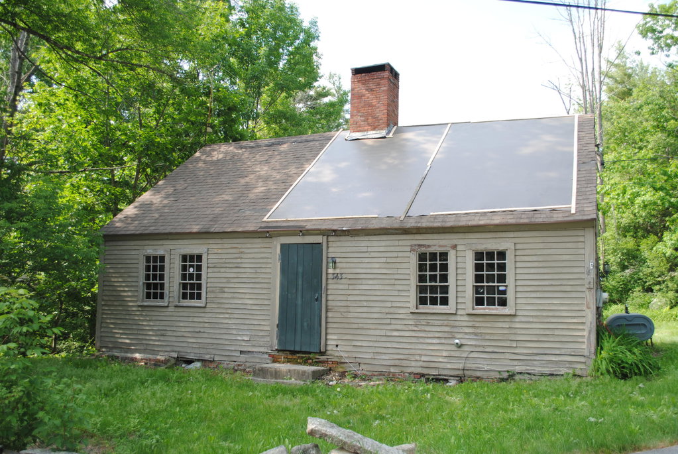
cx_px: 339
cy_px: 227
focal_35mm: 33
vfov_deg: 40.1
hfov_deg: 57.2
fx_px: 622
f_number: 4.5
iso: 100
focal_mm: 22
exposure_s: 1/200
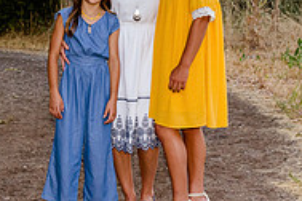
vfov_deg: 10.9
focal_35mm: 125
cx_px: 87
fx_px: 1049
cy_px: -7
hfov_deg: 16.3
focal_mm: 35
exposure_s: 1/125
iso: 1000
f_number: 9
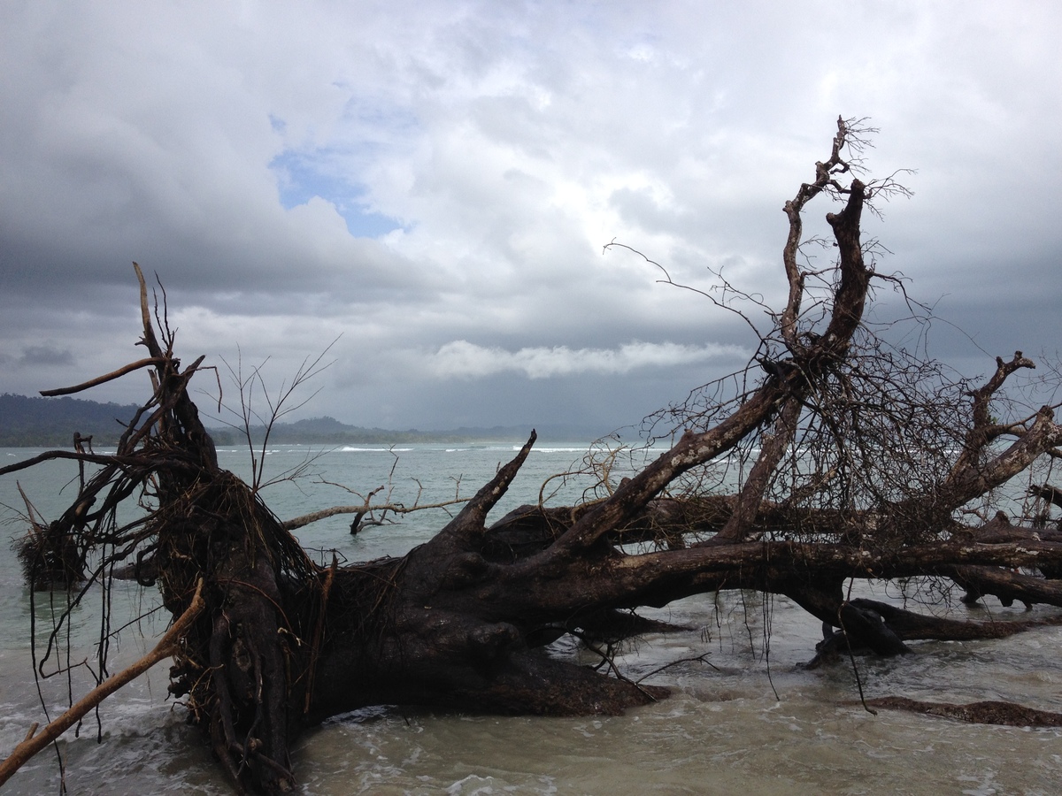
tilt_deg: -1.0
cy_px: 398
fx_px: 1074
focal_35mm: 35
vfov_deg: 40.7
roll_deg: +0.5
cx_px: 531
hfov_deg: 52.6
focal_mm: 4.28
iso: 50
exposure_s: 1/2632
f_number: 2.4
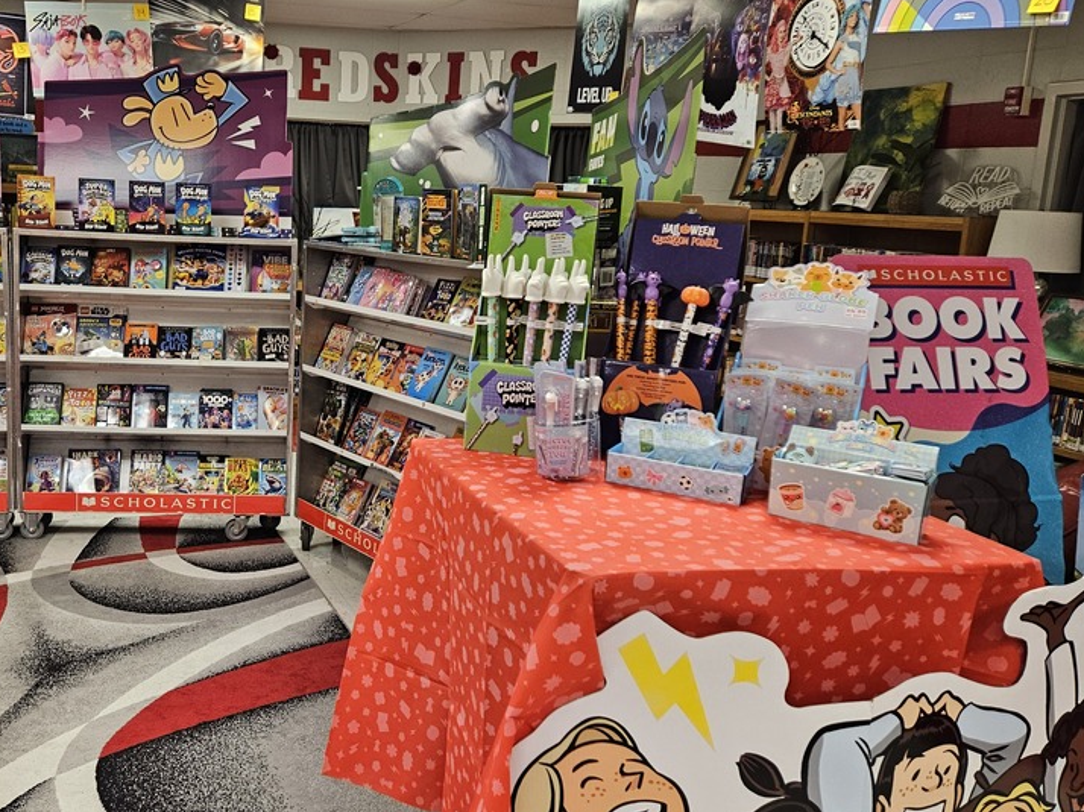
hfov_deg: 54.2
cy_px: 361
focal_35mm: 33
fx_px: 1033
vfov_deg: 42.9
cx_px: 360
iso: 320
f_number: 1.8
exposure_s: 1/120
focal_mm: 5.4
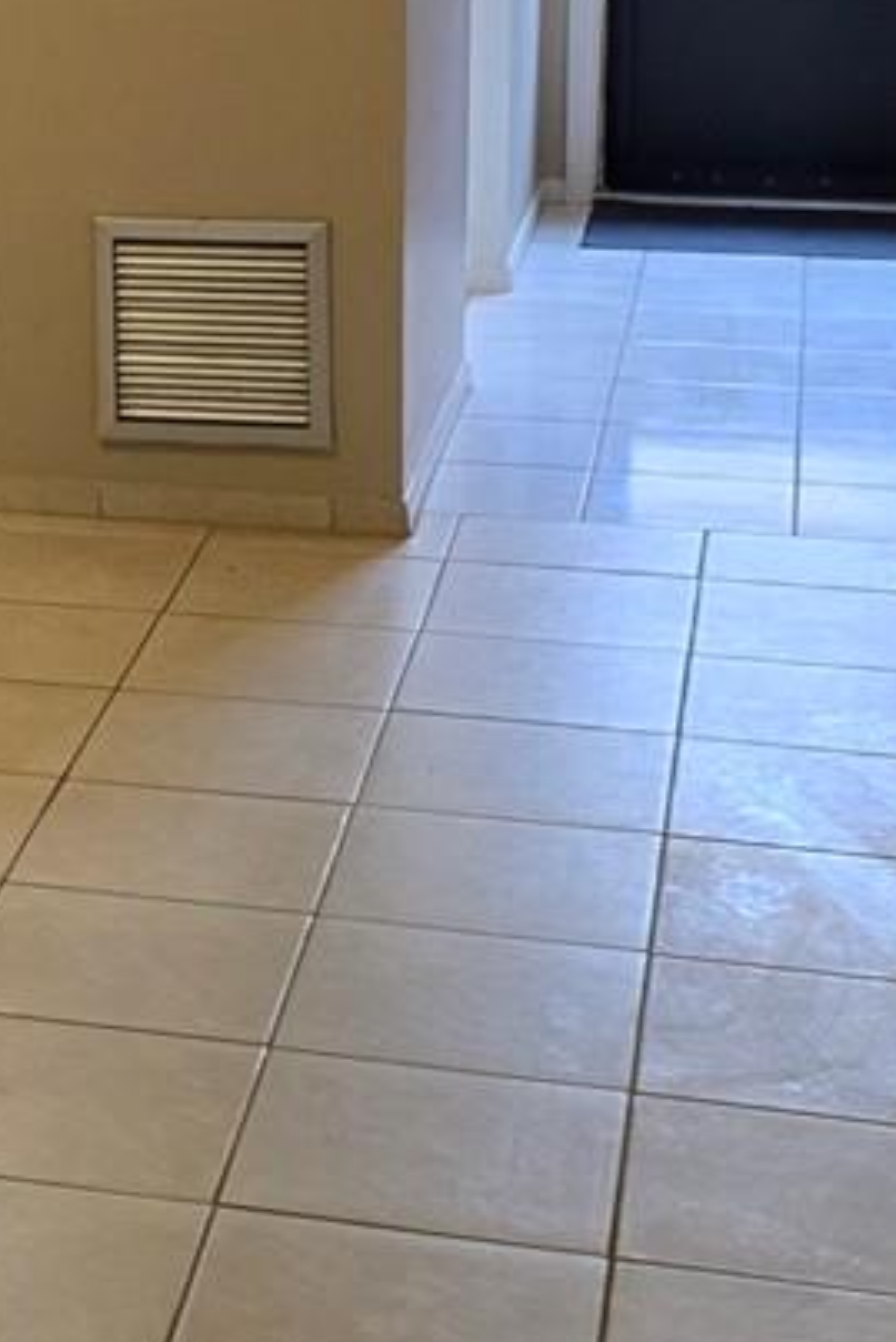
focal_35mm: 95
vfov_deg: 21.2
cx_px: -500
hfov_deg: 13.5
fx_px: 3543
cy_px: 270
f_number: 1.7
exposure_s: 1/120
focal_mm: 6.3
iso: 160
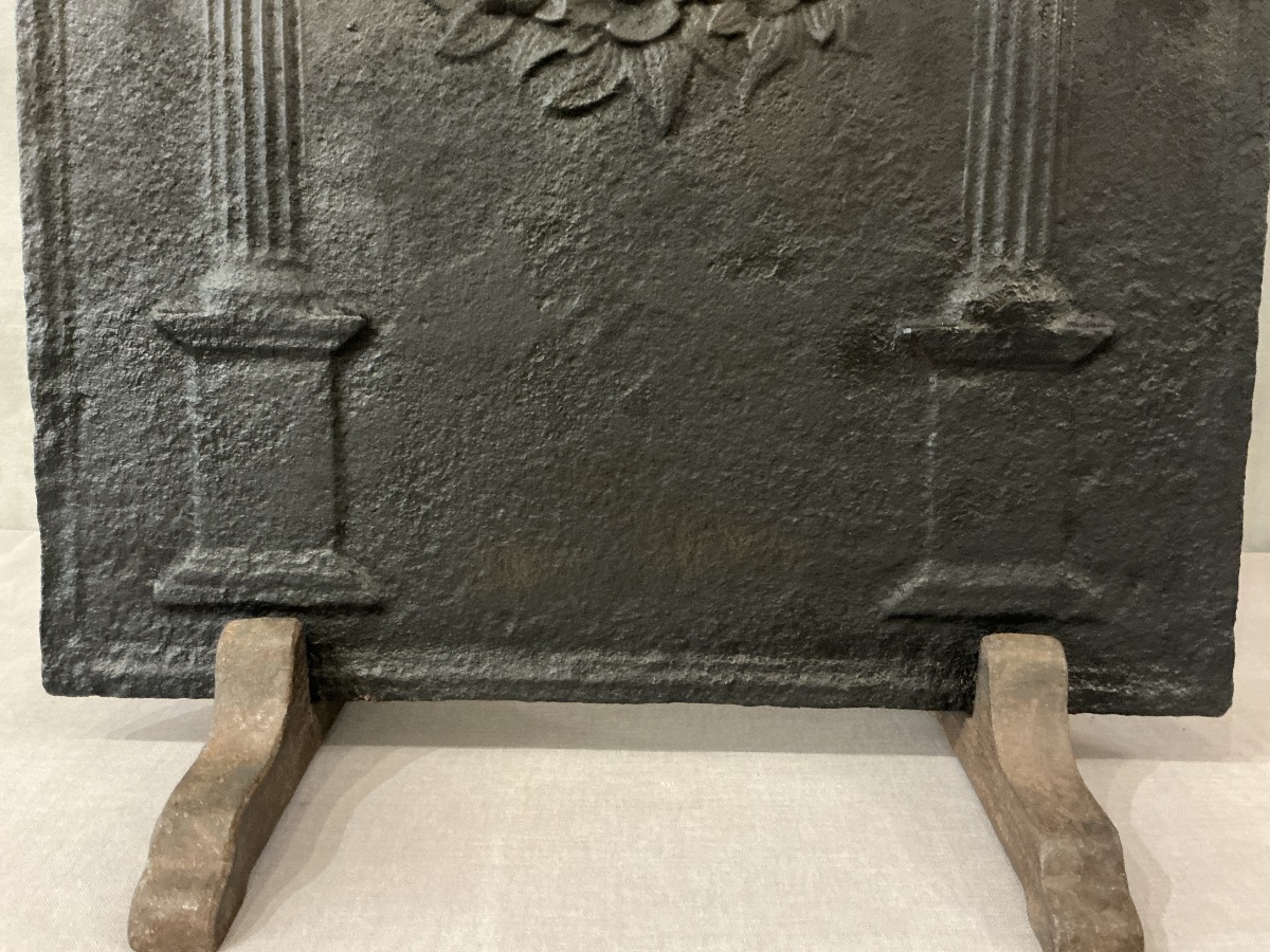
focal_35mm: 28
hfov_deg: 63.4
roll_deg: -1.2
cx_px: 635
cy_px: 476
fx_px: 1027
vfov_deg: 49.7
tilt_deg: -17.4
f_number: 1.8
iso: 500
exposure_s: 1/25
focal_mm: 3
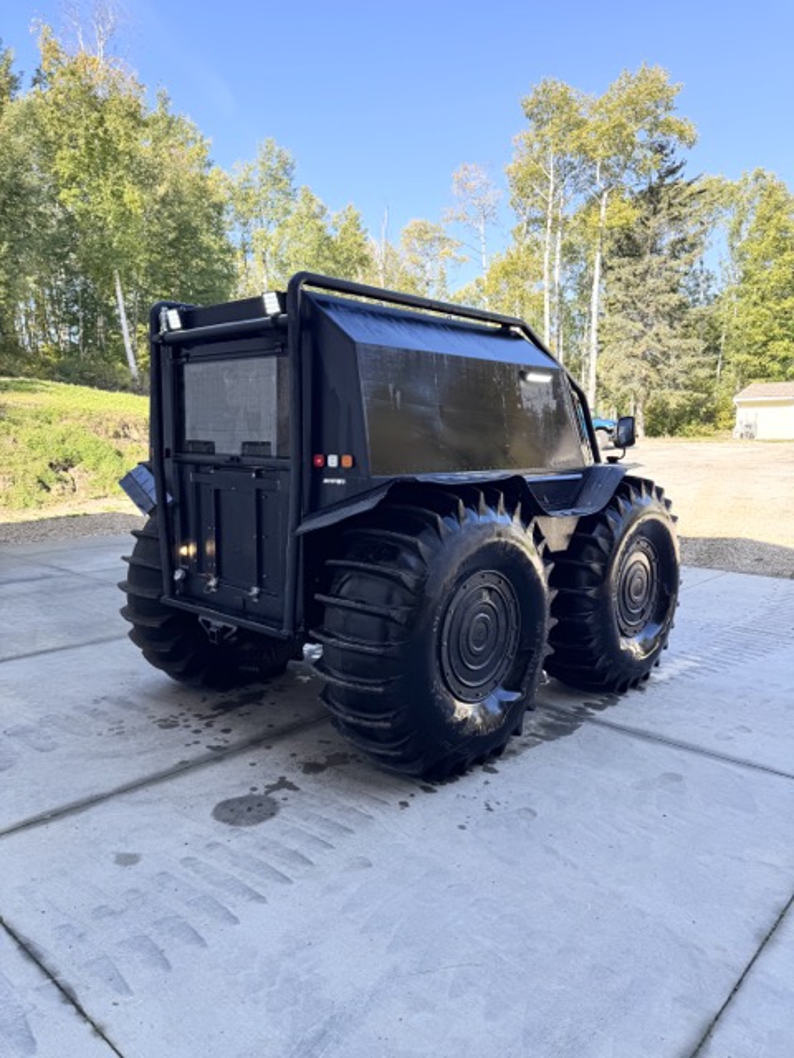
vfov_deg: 71.6
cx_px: 397
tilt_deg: -5.6
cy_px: 529
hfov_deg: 56.8
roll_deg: +0.1
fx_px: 734
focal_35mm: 24
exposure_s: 1/715
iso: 80
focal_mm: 6.76
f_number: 1.78
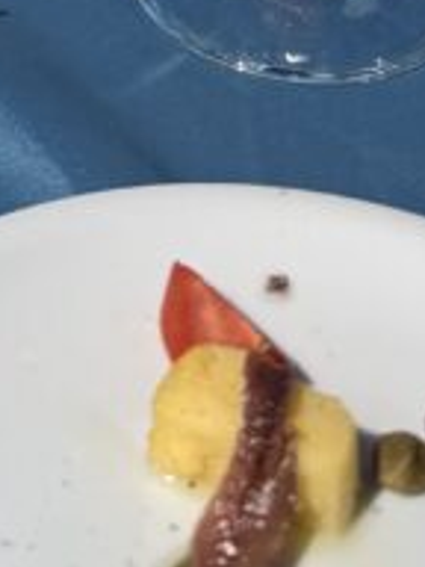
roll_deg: -3.4
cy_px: -800
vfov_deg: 12.2
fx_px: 2095
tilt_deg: -13.4
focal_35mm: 128
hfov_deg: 11.4
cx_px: -32
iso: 80
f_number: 1.78
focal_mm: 6.76
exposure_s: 1/10309
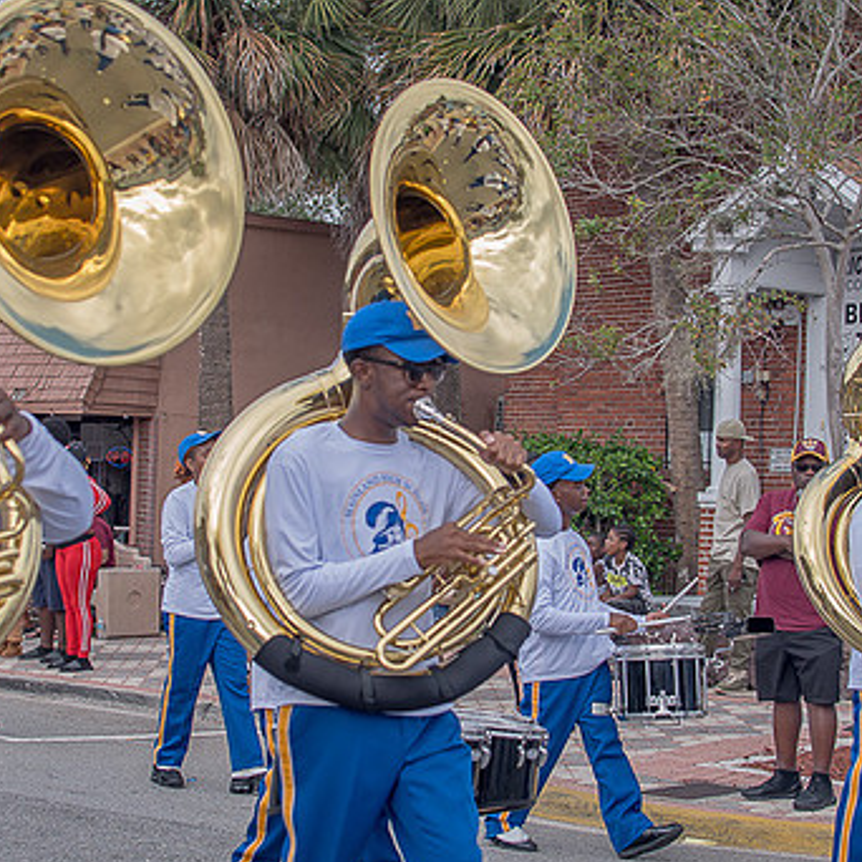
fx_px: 2113
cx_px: 413
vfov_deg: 23.1
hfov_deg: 23.1
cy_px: 417
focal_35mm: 75
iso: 100
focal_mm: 35
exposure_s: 1/500
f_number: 4
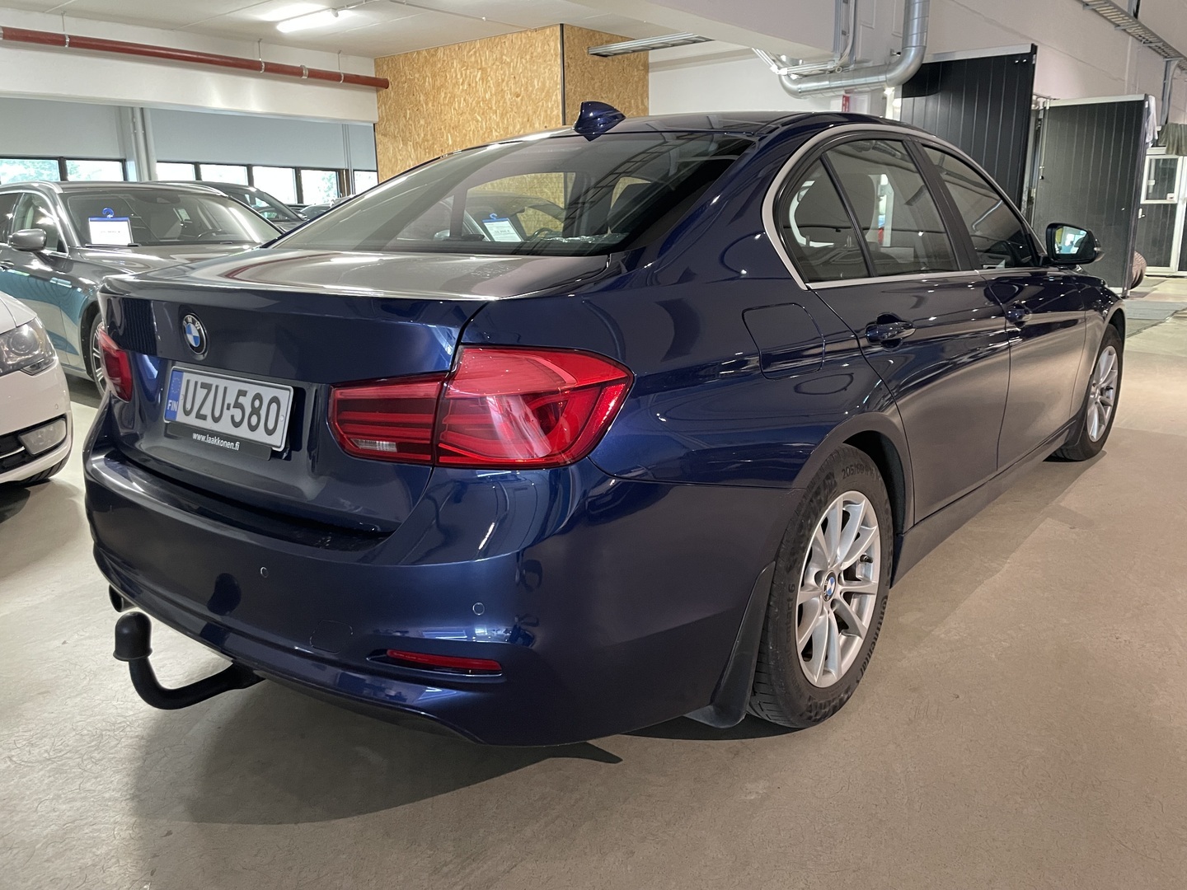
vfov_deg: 53.1
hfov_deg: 67.3
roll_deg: +0.5
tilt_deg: -13.8
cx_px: 594
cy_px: 445
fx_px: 892
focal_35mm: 26
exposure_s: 1/33
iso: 320
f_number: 1.6
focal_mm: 4.2
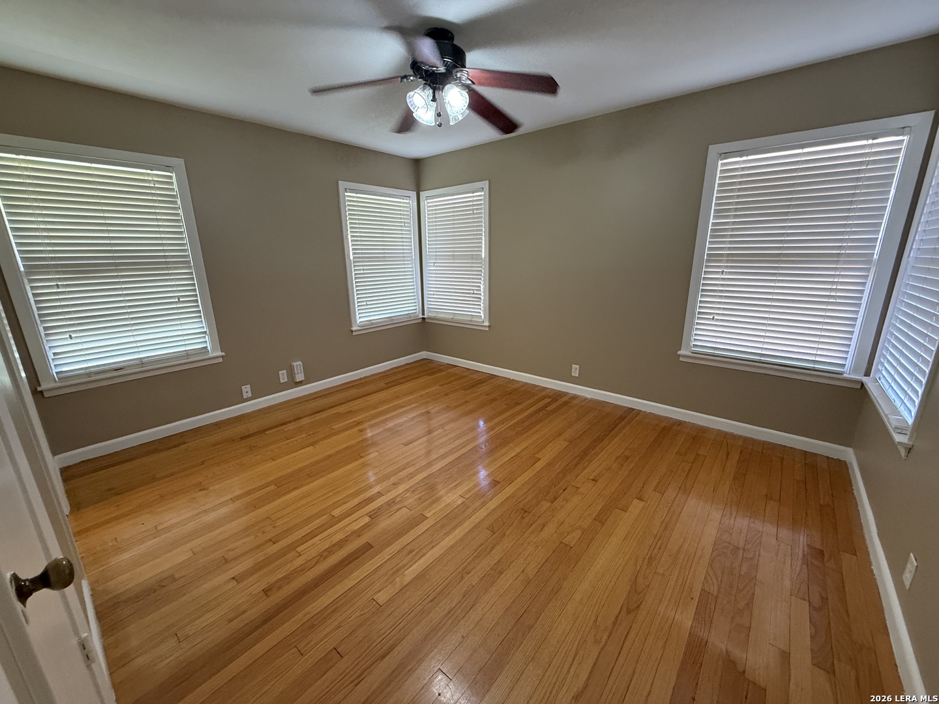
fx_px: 380
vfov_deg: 85.7
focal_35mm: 14
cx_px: 470
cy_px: 352
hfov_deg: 102.1
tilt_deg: -15.3
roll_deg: +0.6
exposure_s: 1/60
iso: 400
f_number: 2.2
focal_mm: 2.22
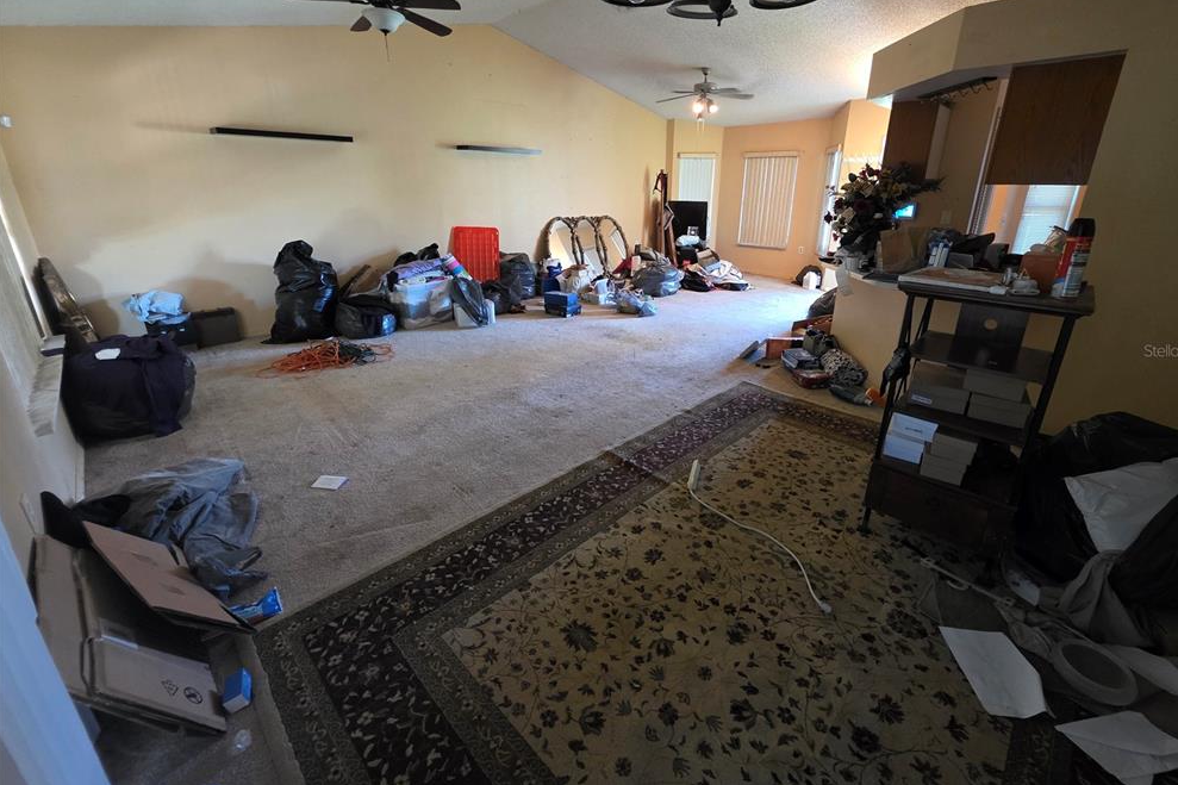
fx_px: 458
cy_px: 350
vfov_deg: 80.9
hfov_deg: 104.2
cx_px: 606
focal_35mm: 14
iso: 800
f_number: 1.9
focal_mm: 2.2
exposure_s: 1/60
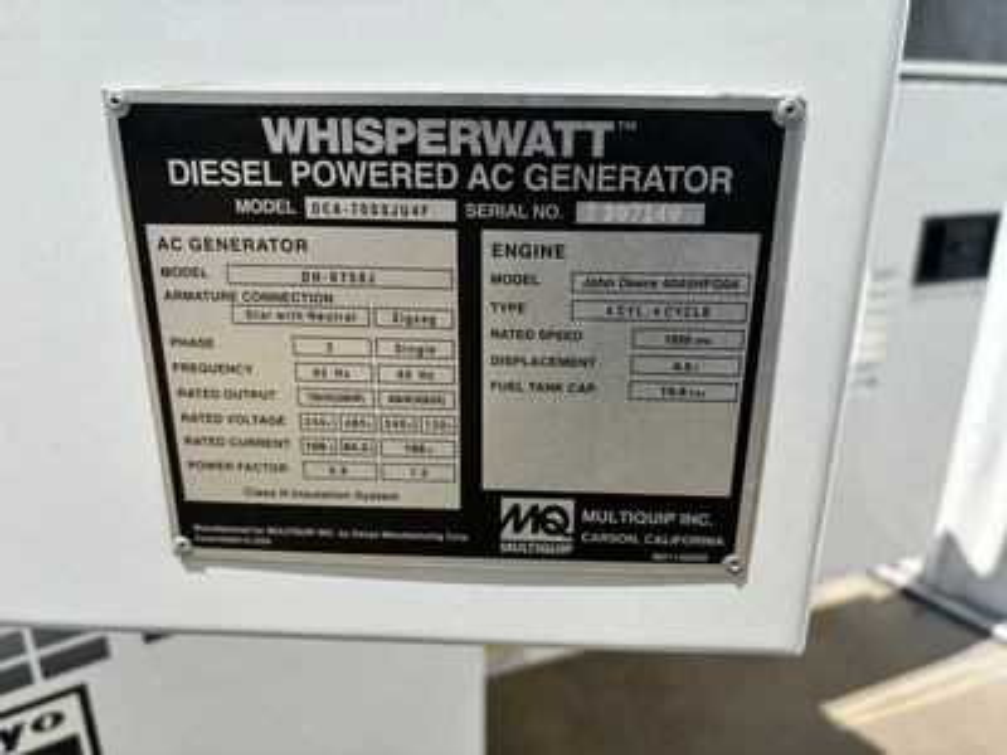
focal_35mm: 26
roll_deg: -0.1
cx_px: 504
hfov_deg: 67.3
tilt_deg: -19.8
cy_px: 378
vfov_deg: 53.1
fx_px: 756
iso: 50
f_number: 1.6
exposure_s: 1/3106
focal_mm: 5.96
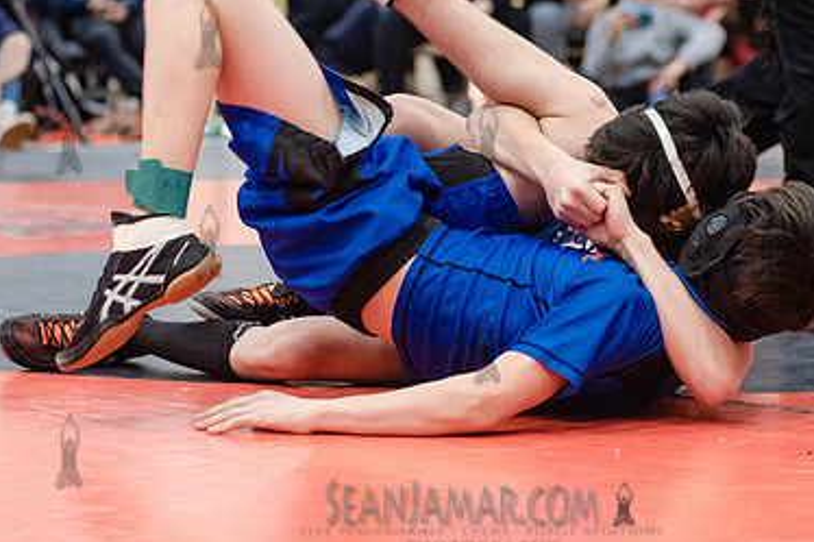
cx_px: 553
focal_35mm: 137
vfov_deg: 10.0
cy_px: 182
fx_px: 3096
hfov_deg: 14.9
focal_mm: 80
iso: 4000
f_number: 3.5
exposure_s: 1/320
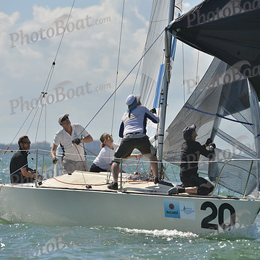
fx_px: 2906
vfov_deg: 5.1
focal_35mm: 342
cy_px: 123
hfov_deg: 5.1
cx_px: 149
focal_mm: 250
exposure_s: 1/1600
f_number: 5.6
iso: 200
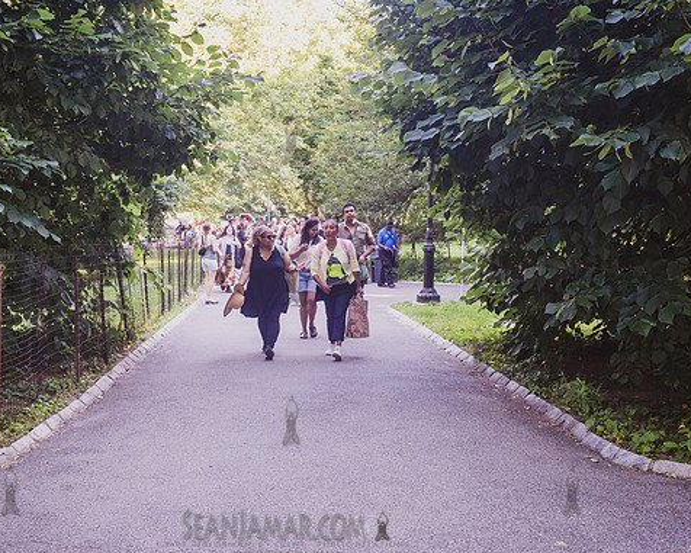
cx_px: 290
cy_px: 279
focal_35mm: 40
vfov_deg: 37.3
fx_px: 818
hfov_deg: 45.6
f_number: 5.6
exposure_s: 1/100
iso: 1250
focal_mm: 35
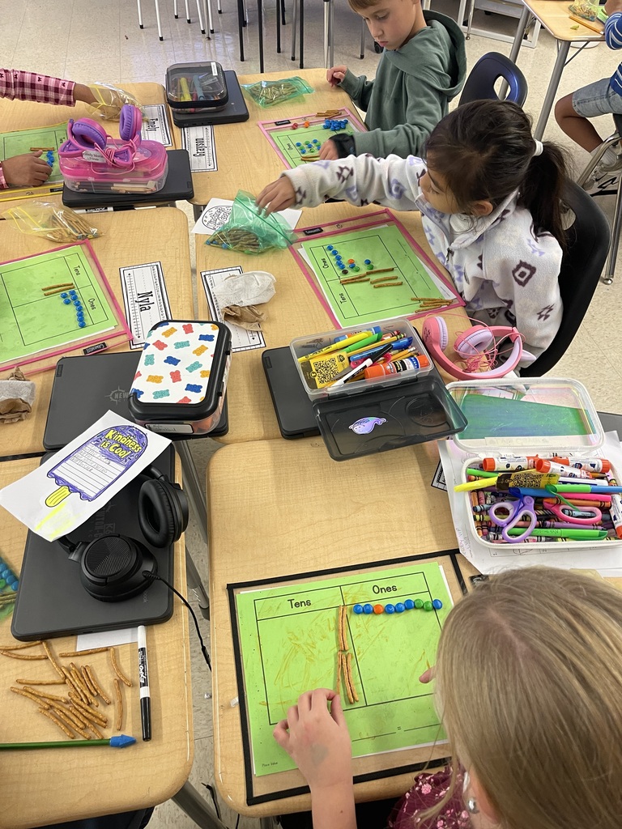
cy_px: 414
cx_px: 311
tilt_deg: -51.5
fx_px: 599
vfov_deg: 69.4
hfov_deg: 54.9
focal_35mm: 25
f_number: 1.6
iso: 125
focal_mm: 5.1
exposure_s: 1/60
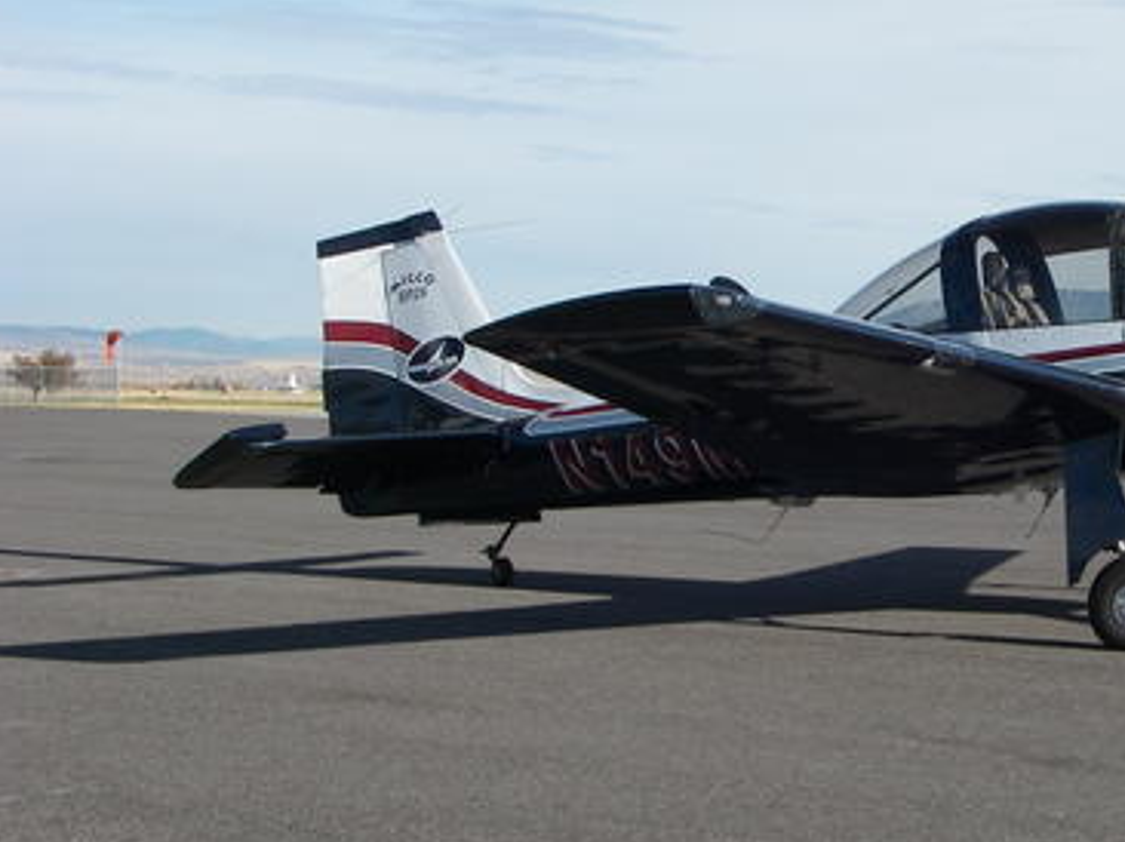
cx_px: 956
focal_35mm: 77
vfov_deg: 19.1
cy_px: 317
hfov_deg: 24.8
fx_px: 2501
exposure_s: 1/250
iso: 64
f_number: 6.8
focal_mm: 7.3
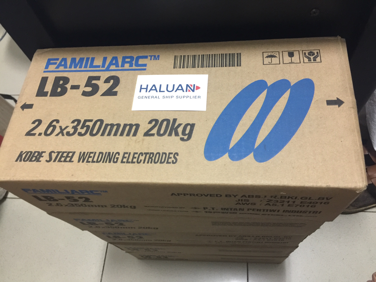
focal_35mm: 29
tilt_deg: -62.8
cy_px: 141
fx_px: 315
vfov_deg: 48.2
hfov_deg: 61.7
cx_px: 188
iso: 125
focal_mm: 4.15
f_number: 2.2
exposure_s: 1/8
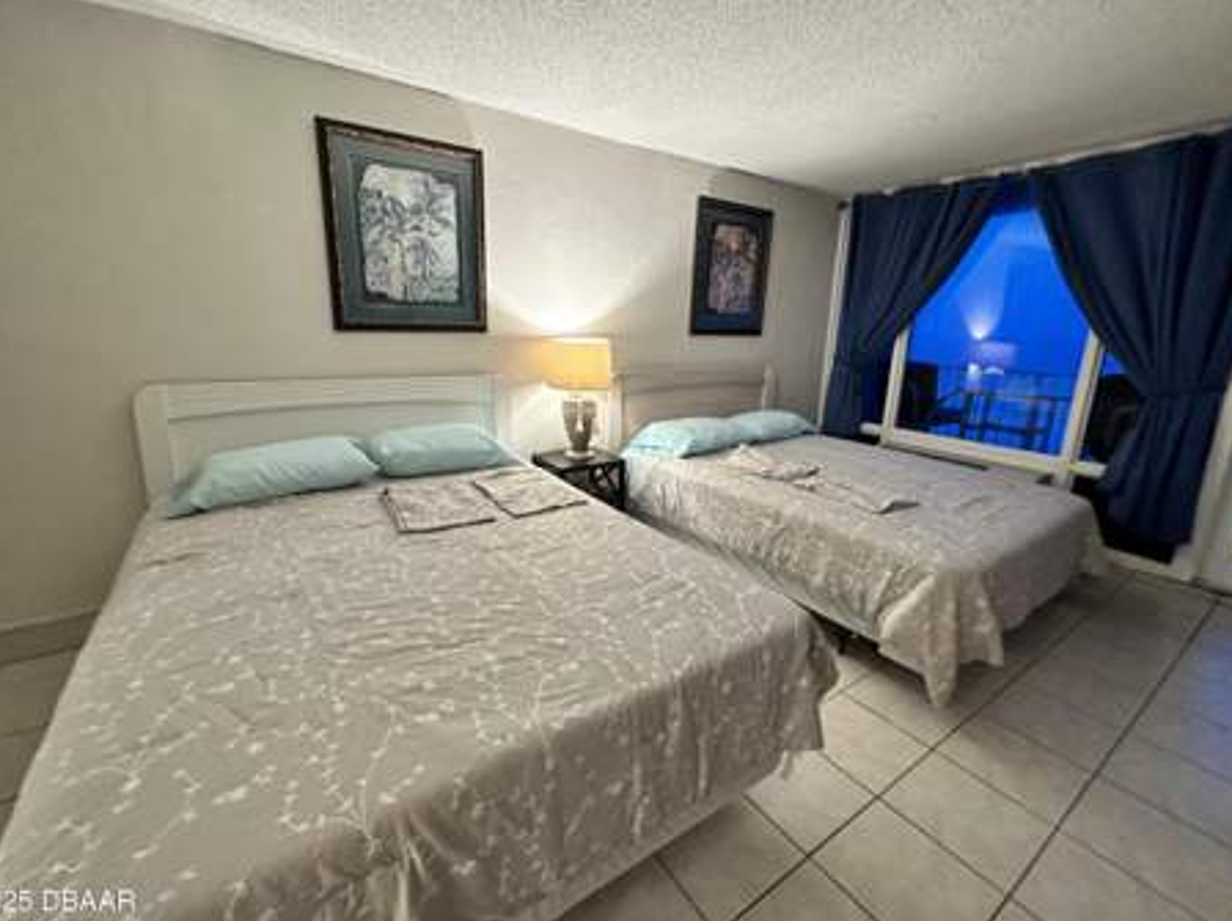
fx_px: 533
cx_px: 608
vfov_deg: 81.6
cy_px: 450
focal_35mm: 15
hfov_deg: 98.2
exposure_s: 1/60
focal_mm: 2.22
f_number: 2.2
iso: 640
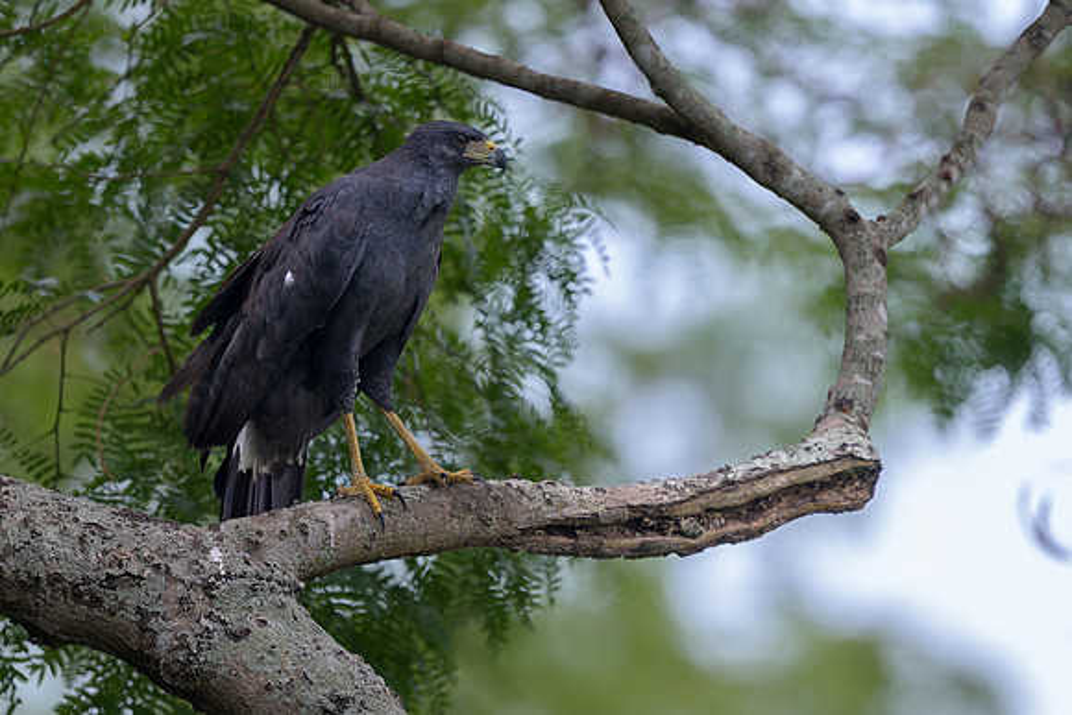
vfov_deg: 1.9
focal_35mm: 737
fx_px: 21957
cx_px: 524
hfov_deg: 2.8
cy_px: 344
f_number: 2.8
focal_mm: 400
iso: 100
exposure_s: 1/400
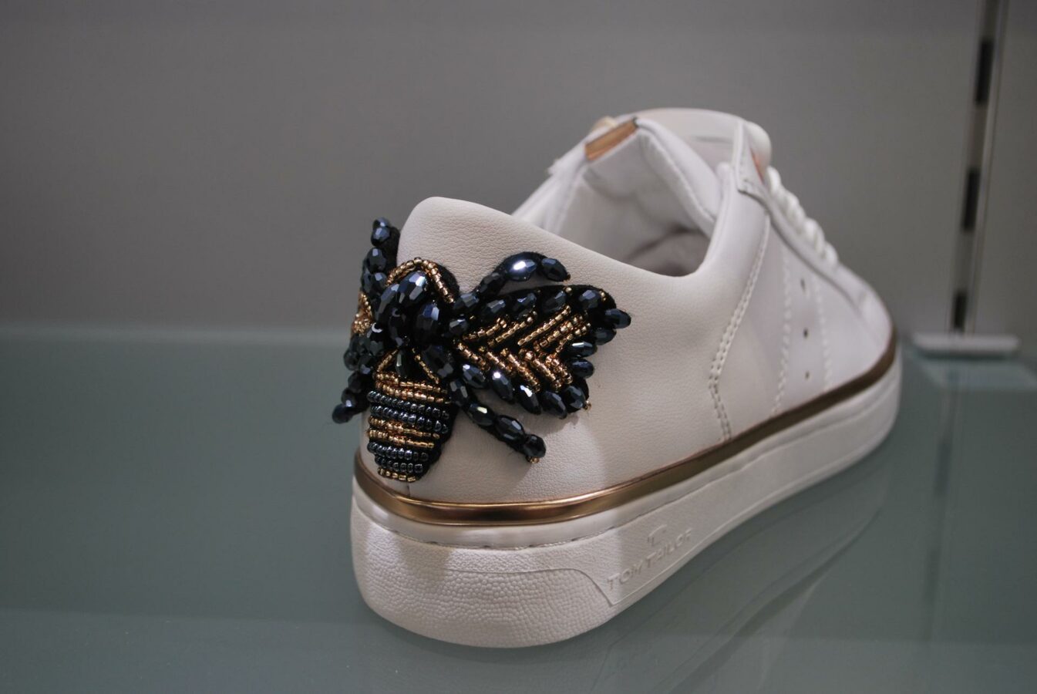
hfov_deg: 44.9
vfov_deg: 30.9
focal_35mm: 44
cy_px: 347
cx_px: 518
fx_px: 1254
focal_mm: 29
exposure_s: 1/50
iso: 200
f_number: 4.8
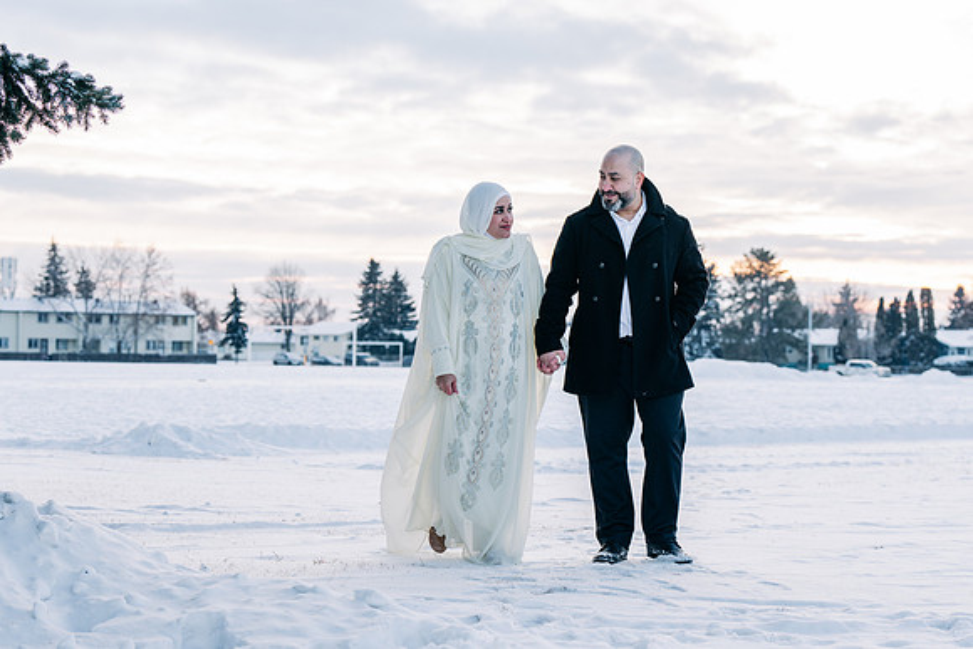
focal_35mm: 76
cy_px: 324
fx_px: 2044
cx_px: 486
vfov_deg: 18.0
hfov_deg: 26.8
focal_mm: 70
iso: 100
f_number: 4.5
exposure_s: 1/125
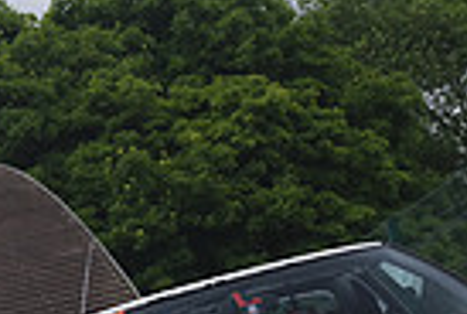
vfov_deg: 5.5
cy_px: 650
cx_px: 750
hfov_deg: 8.2
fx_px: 3185
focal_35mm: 245
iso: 720
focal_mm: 58
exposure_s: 1/1000
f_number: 5.6
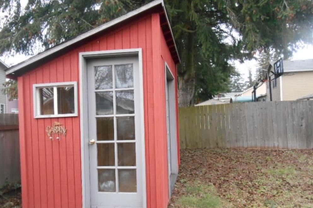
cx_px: 151
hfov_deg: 65.5
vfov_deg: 46.3
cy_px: 118
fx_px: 243
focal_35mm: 28
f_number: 3.4
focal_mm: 4.7
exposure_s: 1/200
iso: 800
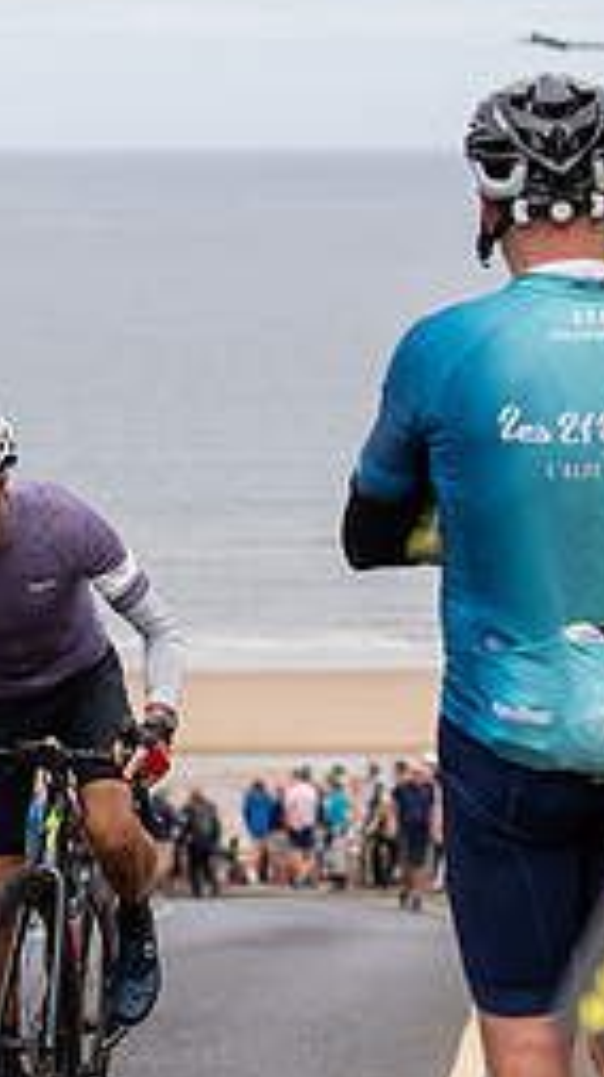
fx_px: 4791
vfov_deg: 12.8
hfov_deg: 7.2
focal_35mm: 168
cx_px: -72
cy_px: 556
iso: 100
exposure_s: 1/640
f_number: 3.5
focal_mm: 70
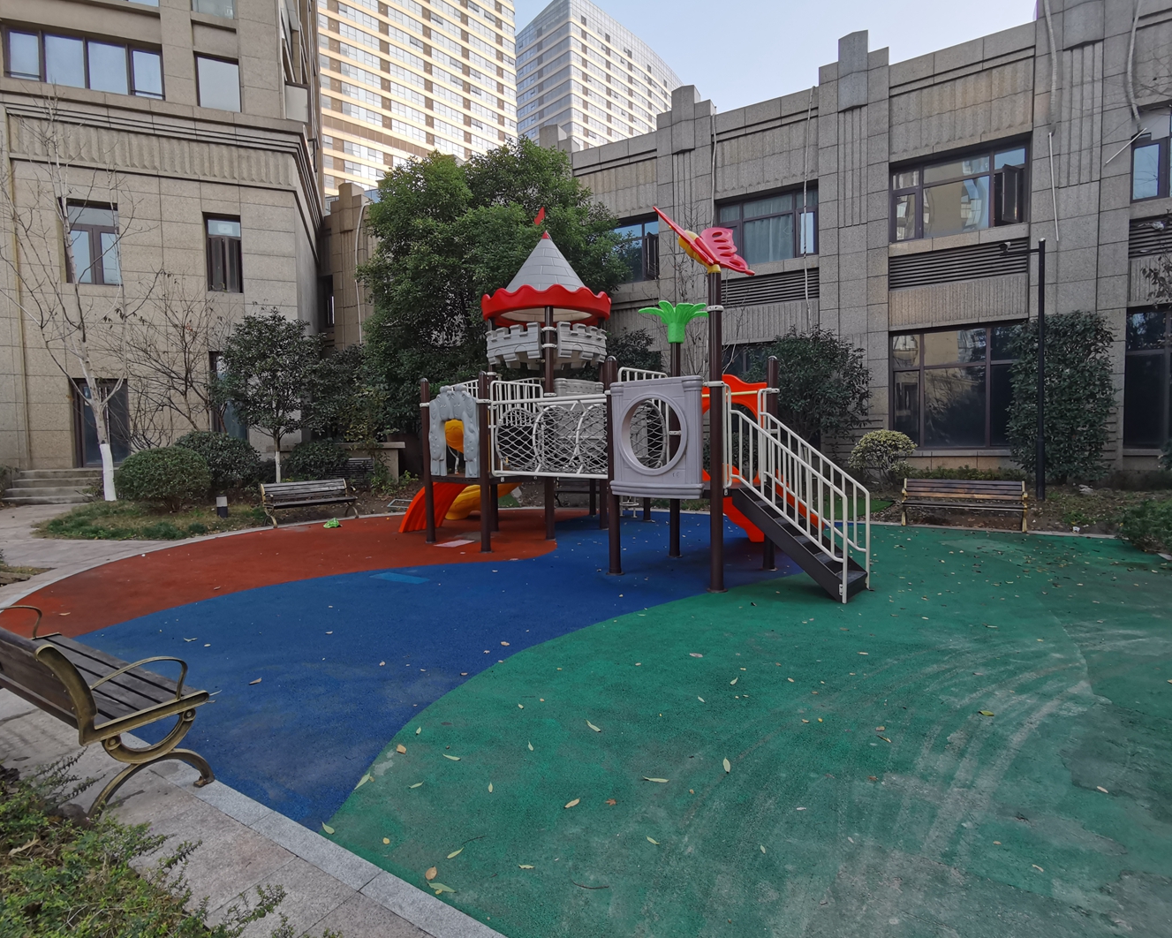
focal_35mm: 18
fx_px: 624
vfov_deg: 73.8
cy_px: 466
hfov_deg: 86.4
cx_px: 582
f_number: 2.2
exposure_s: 1/133
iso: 50
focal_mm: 2.26
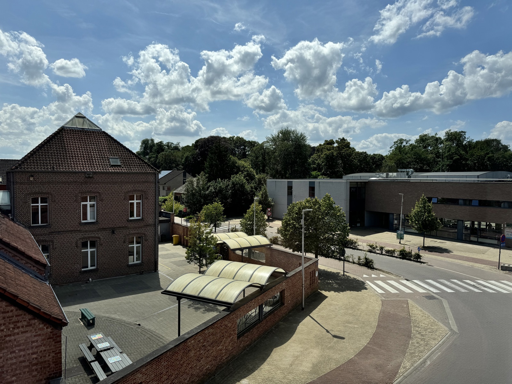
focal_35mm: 24
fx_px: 355
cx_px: 256
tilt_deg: -2.3
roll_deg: -0.7
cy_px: 192
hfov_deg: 71.6
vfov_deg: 56.8
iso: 80
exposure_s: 1/7092
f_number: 1.78
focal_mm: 6.76
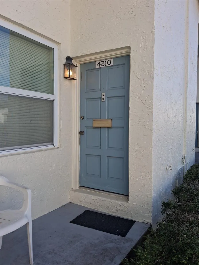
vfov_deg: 65.3
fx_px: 207
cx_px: 100
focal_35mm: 27
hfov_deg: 51.4
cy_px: 132
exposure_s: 1/245
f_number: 1.8
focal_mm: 4
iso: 25
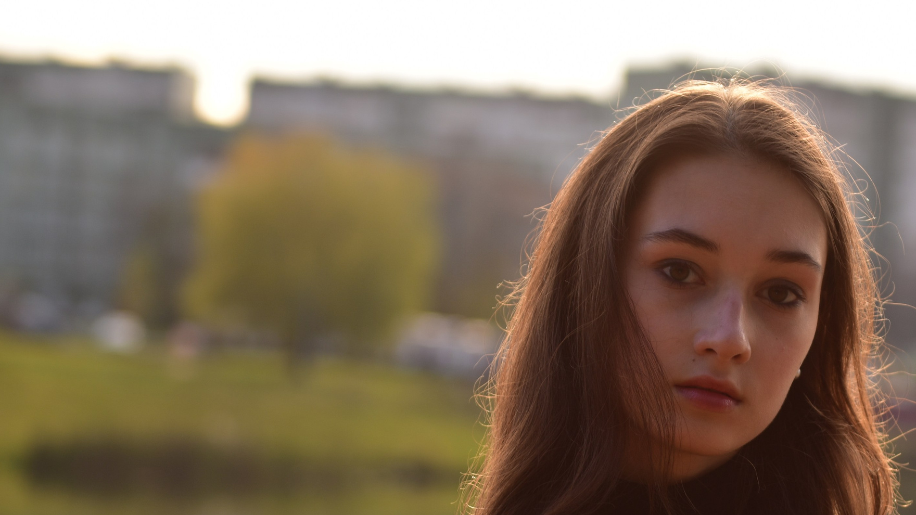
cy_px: 407
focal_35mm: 160
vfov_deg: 7.6
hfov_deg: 13.4
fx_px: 3886
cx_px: 633
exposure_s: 1/320
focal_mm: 70
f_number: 2.8
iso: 100
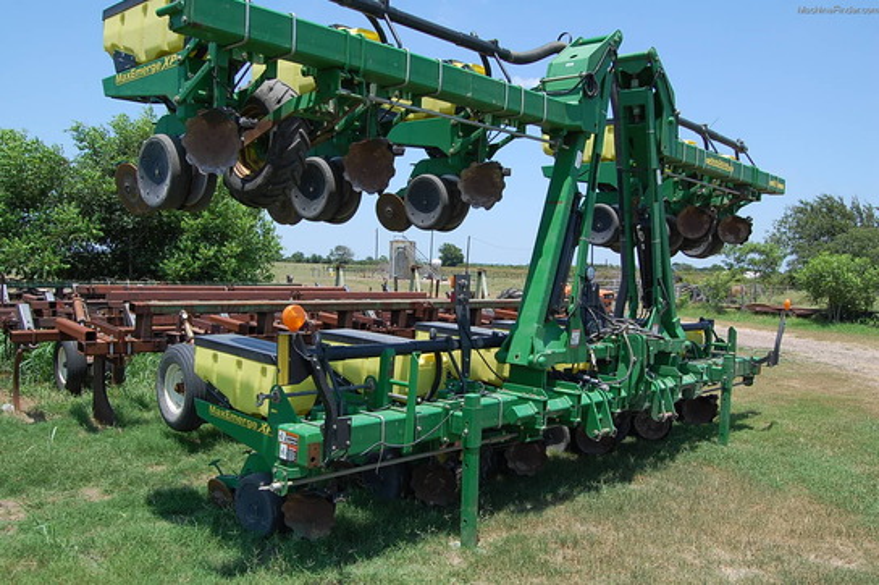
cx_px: 440
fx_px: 805
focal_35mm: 33
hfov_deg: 57.3
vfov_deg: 39.9
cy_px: 292
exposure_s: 1/250
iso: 200
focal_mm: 22
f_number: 8
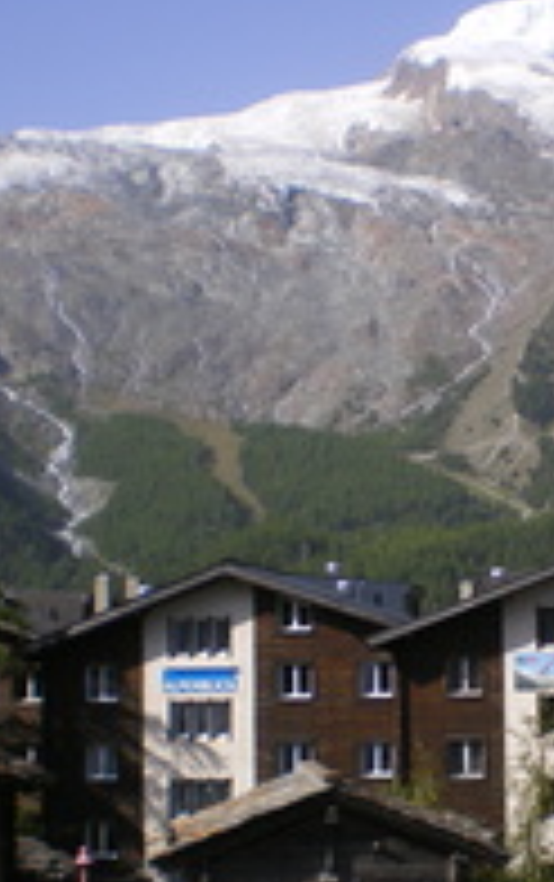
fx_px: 1975
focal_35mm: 82
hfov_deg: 15.8
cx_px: 482
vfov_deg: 25.2
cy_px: 472
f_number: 4.6
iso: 64
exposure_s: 1/320
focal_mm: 6.3
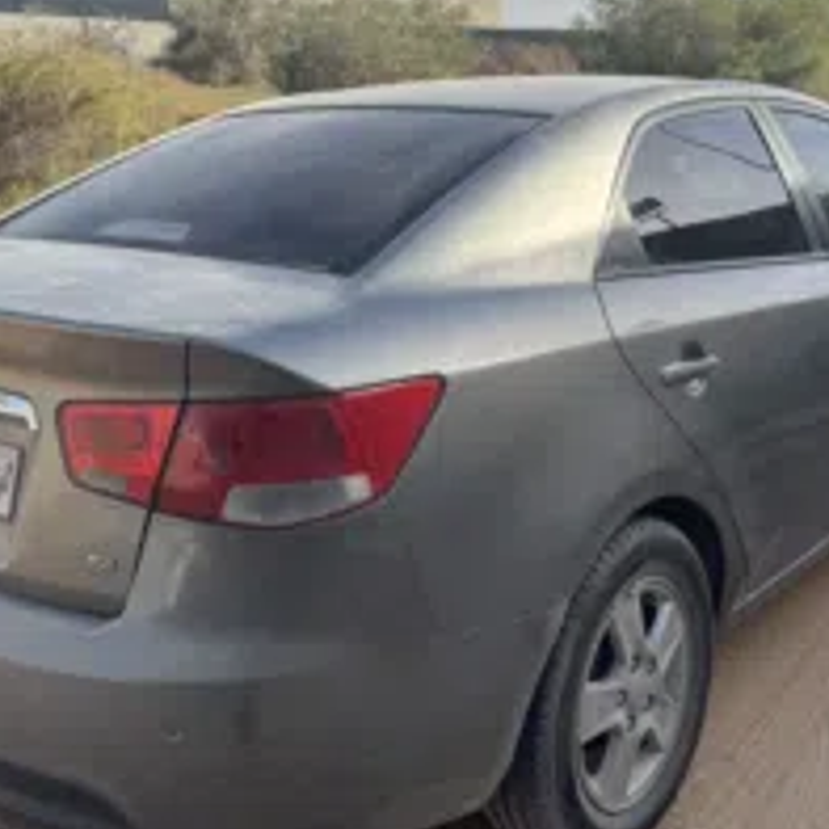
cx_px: 488
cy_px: 240
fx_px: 1165
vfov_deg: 38.5
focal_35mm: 43
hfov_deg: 39.0
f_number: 1.78
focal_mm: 6.76
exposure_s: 1/1425
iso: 80
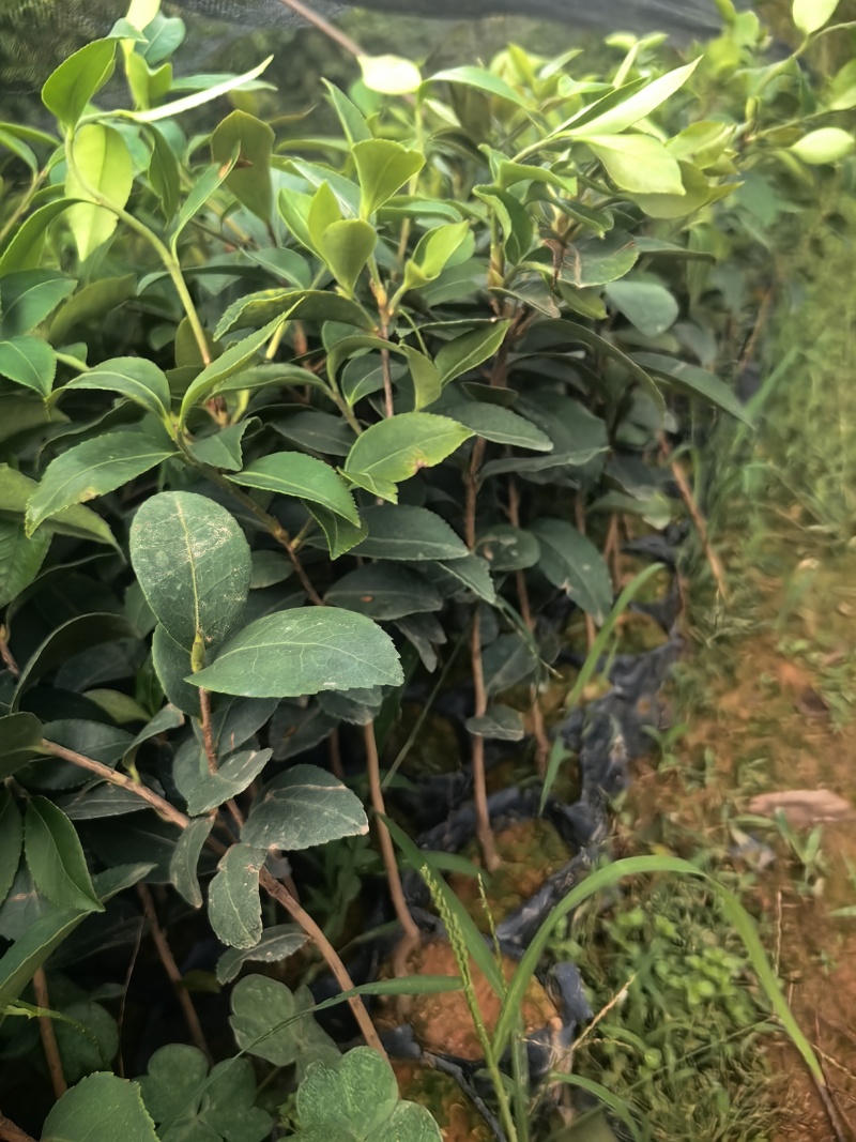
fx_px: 890
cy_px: 571
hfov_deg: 51.3
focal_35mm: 27
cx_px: 428
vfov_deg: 65.3
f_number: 2
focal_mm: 5.75
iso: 100
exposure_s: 1/859
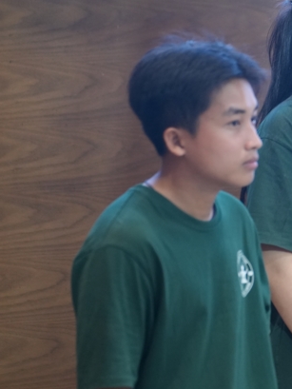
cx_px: 412
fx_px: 2990
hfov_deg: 5.5
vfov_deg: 7.4
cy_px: 155
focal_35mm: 266
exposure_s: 1/100
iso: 2500
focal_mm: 116
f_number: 2.8
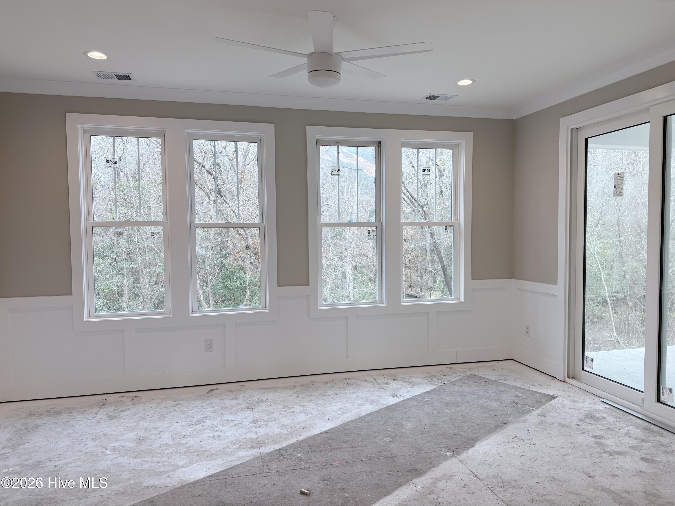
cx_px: 338
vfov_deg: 56.8
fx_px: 468
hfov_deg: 71.6
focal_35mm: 24
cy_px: 253
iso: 64
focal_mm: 6.76
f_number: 1.78
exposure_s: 1/173
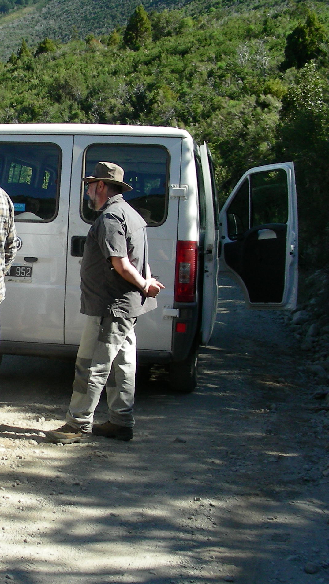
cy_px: 302
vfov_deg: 34.4
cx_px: 10
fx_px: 946
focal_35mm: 61
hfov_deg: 19.2
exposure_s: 1/308
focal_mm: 6.3
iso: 50
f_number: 4
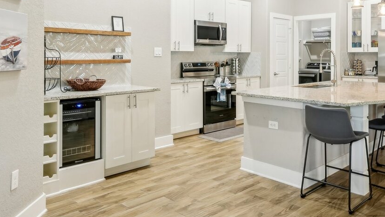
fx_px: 337
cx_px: 235
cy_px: 48
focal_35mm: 33
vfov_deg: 34.7
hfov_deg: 58.9
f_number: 8
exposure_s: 1/15
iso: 800
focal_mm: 16
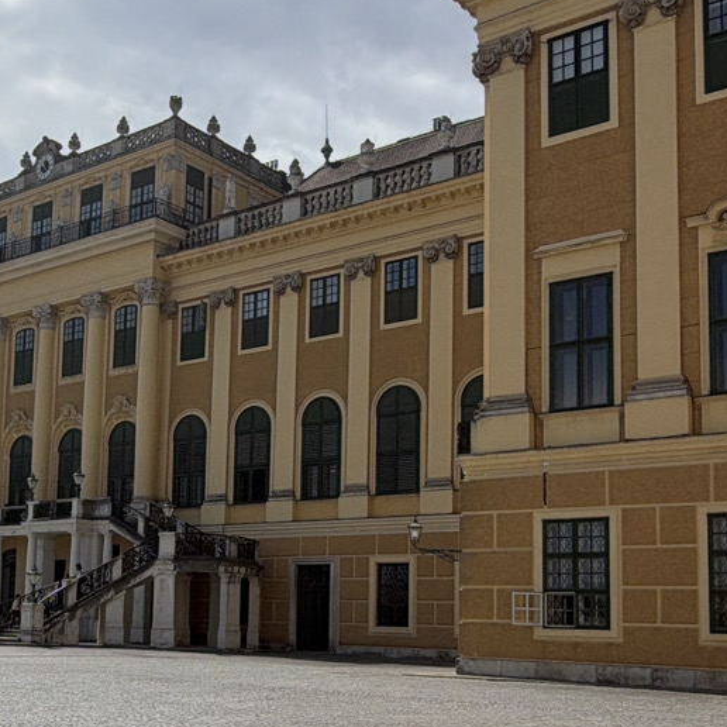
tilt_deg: +5.8
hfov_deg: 34.6
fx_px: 1141
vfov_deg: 34.9
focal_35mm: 48
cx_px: 180
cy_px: 507
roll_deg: -2.0
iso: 20
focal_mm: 2.22
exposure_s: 1/2237
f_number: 2.2
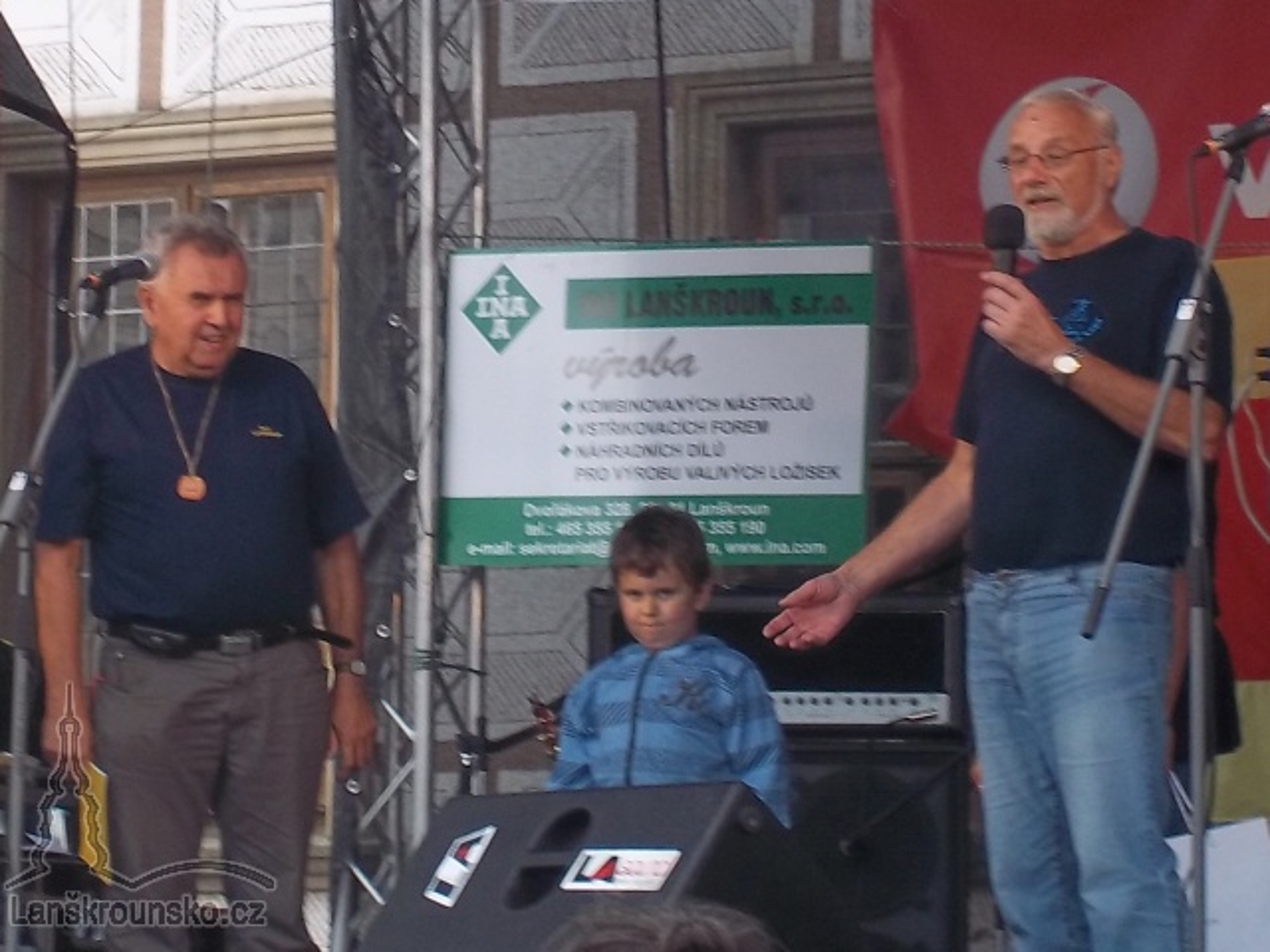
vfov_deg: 13.7
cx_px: 635
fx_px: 3962
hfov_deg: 18.2
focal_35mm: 108
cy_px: 476
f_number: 5.6
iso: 80
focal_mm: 19.5
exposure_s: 1/60
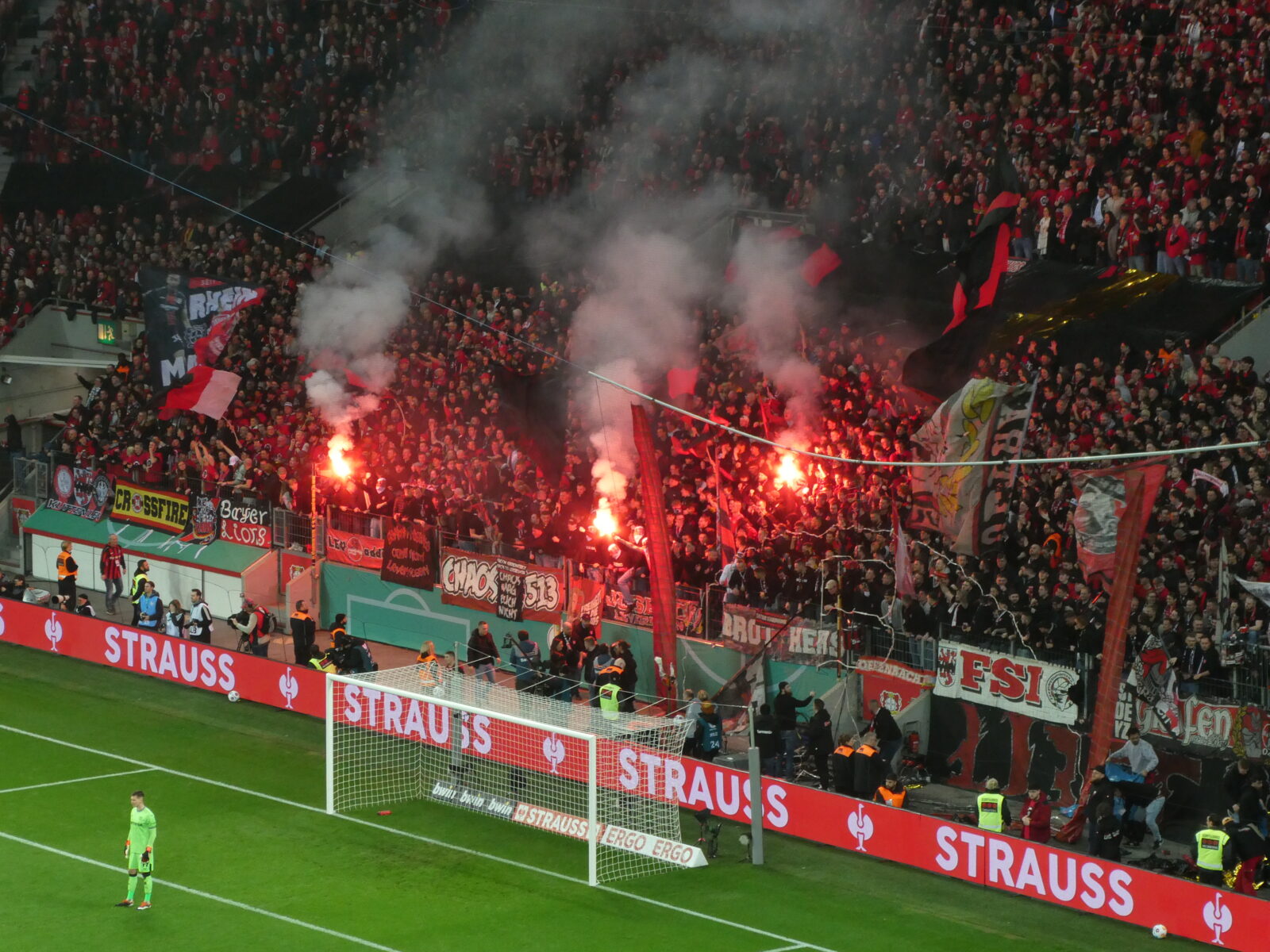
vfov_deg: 11.0
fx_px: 4953
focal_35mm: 135
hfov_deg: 14.6
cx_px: 635
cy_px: 476
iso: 320
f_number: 5.3
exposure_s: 1/80
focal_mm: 24.2
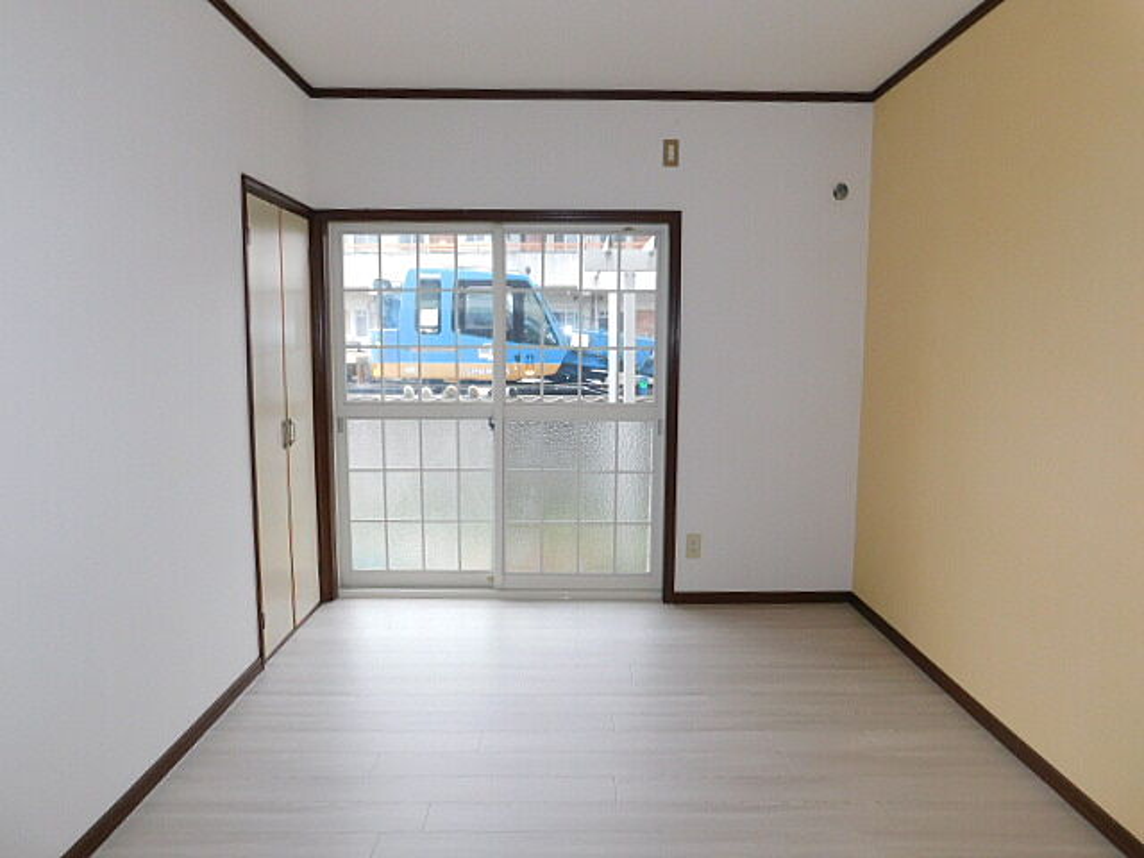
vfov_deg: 58.9
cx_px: 572
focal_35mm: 23
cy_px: 429
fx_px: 760
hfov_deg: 73.9
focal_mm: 4
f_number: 3
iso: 125
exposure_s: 1/60
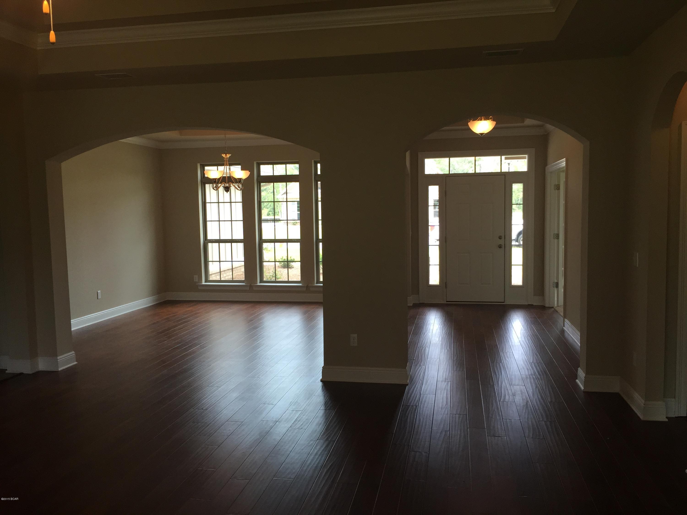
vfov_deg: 48.2
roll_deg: -0.1
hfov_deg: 61.7
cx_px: 344
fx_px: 576
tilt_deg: -4.9
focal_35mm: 29
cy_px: 258
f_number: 2.2
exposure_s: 1/120
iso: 50
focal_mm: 4.15
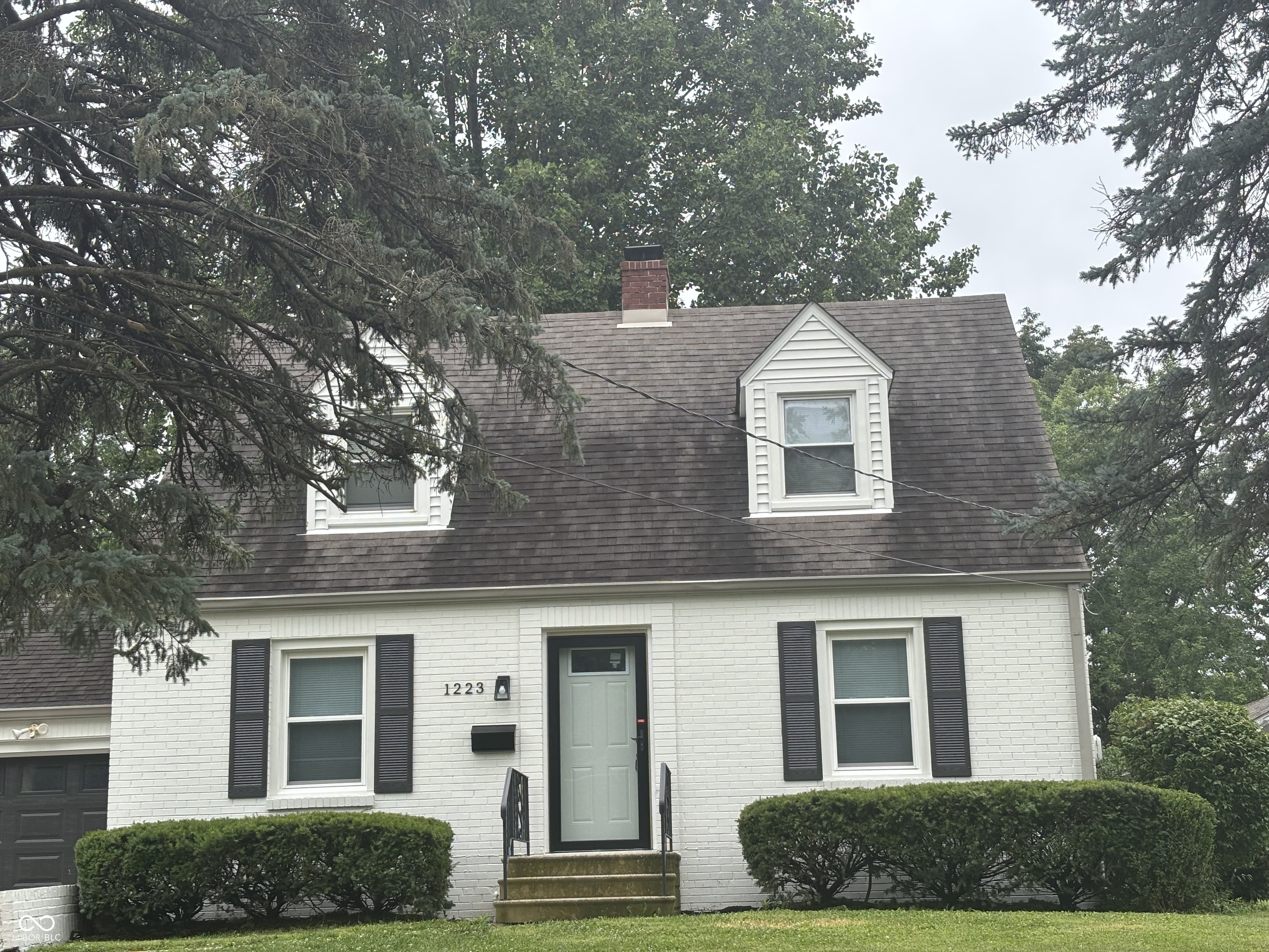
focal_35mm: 52
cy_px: 476
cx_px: 634
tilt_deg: +12.6
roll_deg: +2.2
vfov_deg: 28.0
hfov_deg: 36.8
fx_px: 1906
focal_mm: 5.96
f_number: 1.6
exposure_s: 1/688
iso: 32
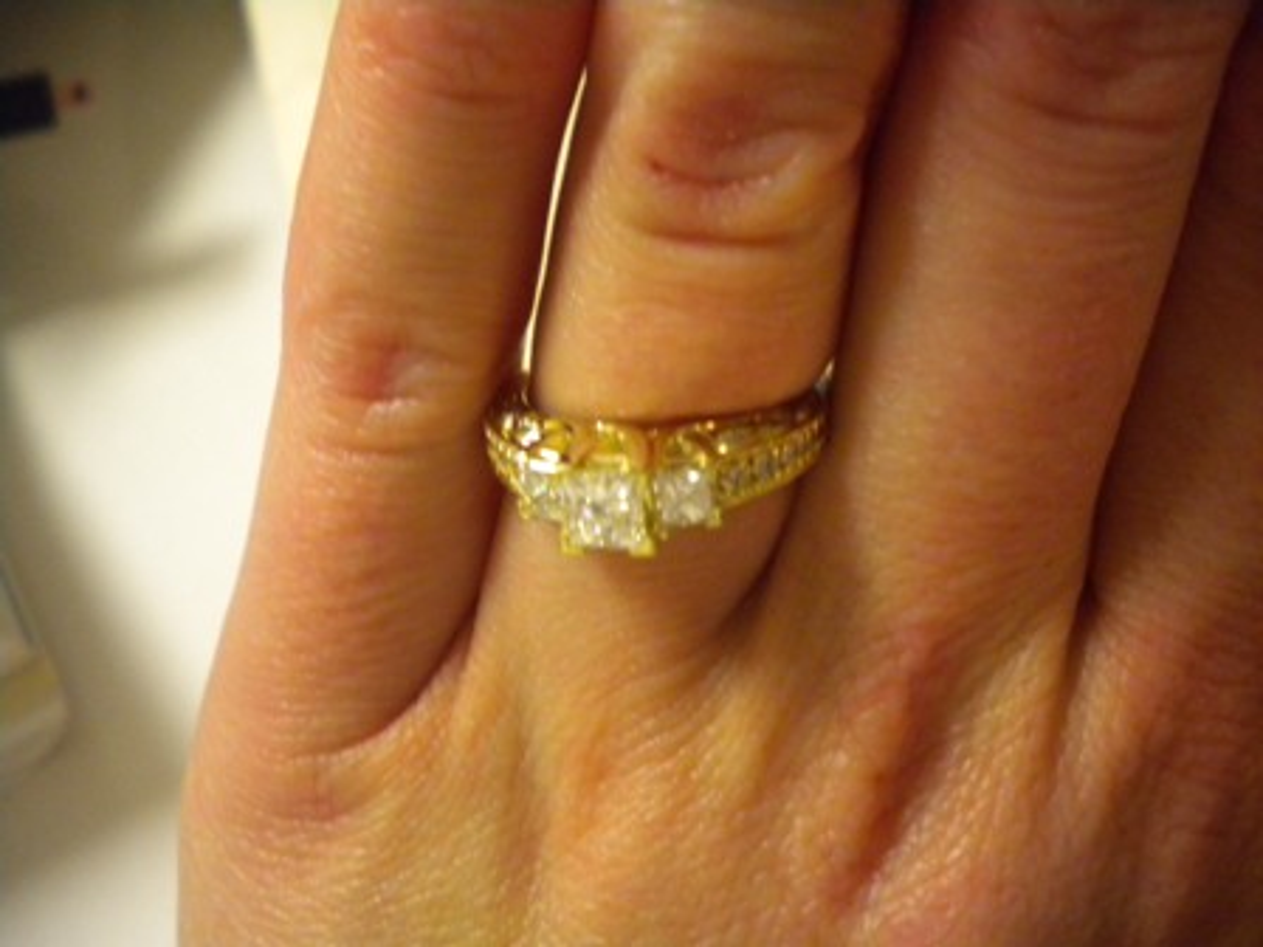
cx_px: 632
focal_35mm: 35
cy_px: 474
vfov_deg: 40.7
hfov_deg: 52.6
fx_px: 1277
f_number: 3.1
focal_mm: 6.3
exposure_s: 1/16.4
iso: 400
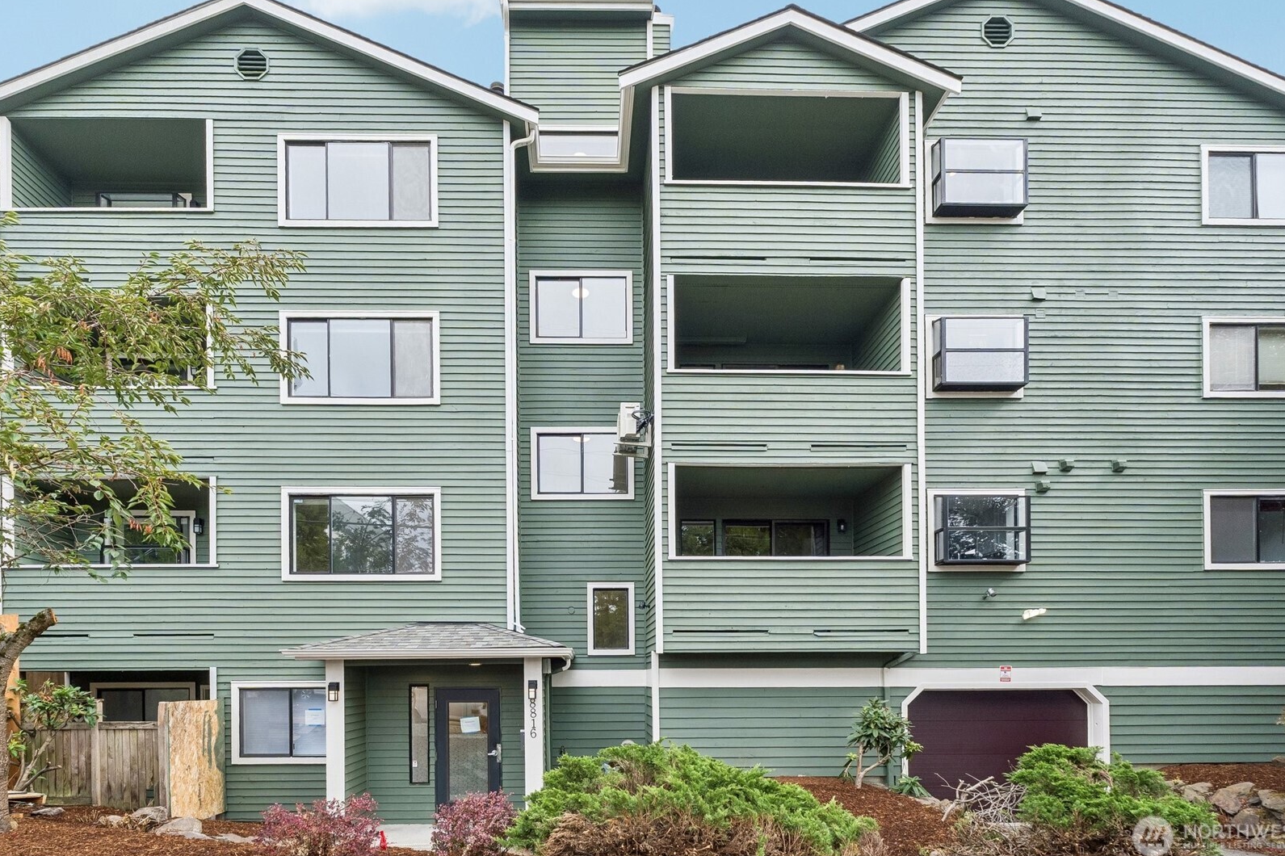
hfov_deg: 96.7
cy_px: 411
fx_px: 571
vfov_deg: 73.7
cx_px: 644
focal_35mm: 16
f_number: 9
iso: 250
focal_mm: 10
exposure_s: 1/100
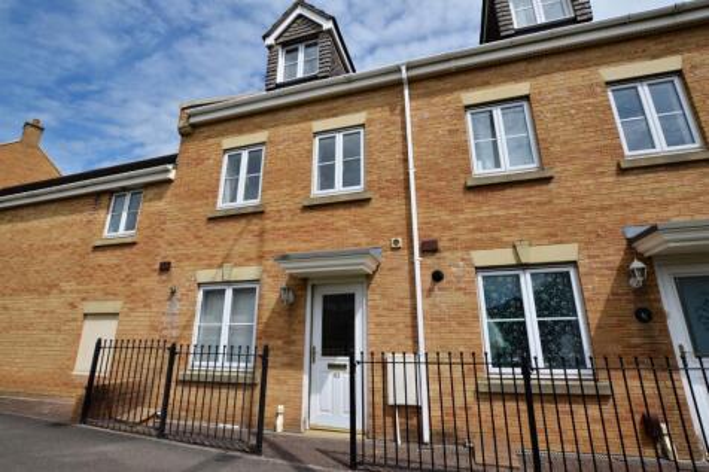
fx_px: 295
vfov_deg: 77.3
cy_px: 236
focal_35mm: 15
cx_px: 354
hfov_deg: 100.4
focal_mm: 10
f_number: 10
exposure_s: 1/400
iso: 160
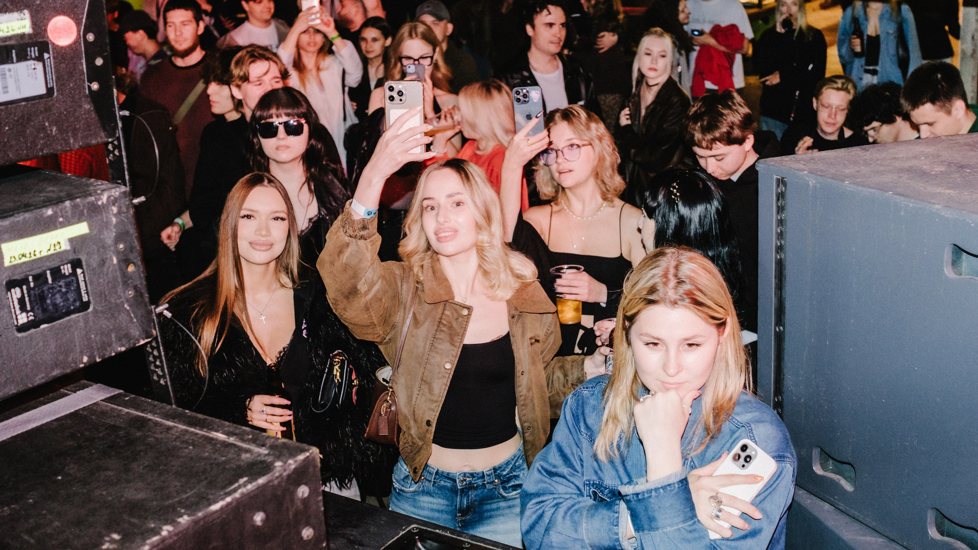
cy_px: 218
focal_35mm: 44
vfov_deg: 27.3
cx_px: 517
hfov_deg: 46.7
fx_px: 1131
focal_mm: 25
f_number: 3.2
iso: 1000
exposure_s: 1/125
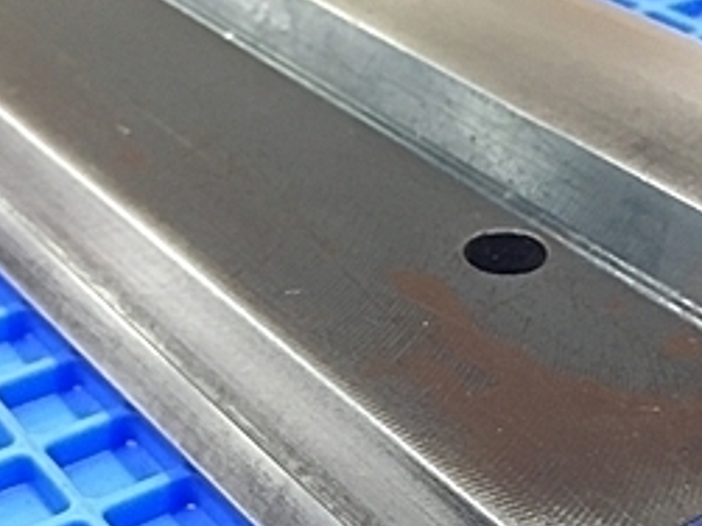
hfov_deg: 26.3
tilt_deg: -35.1
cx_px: 260
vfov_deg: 19.8
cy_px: 364
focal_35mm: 74
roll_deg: +1.7
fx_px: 1500
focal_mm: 4.15
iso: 200
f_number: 2.2
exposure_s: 1/24
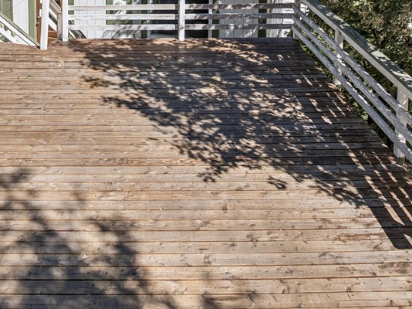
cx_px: 129
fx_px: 547
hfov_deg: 40.6
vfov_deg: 29.9
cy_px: 20
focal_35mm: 46
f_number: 2.8
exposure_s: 1/60
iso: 110
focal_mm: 12.3
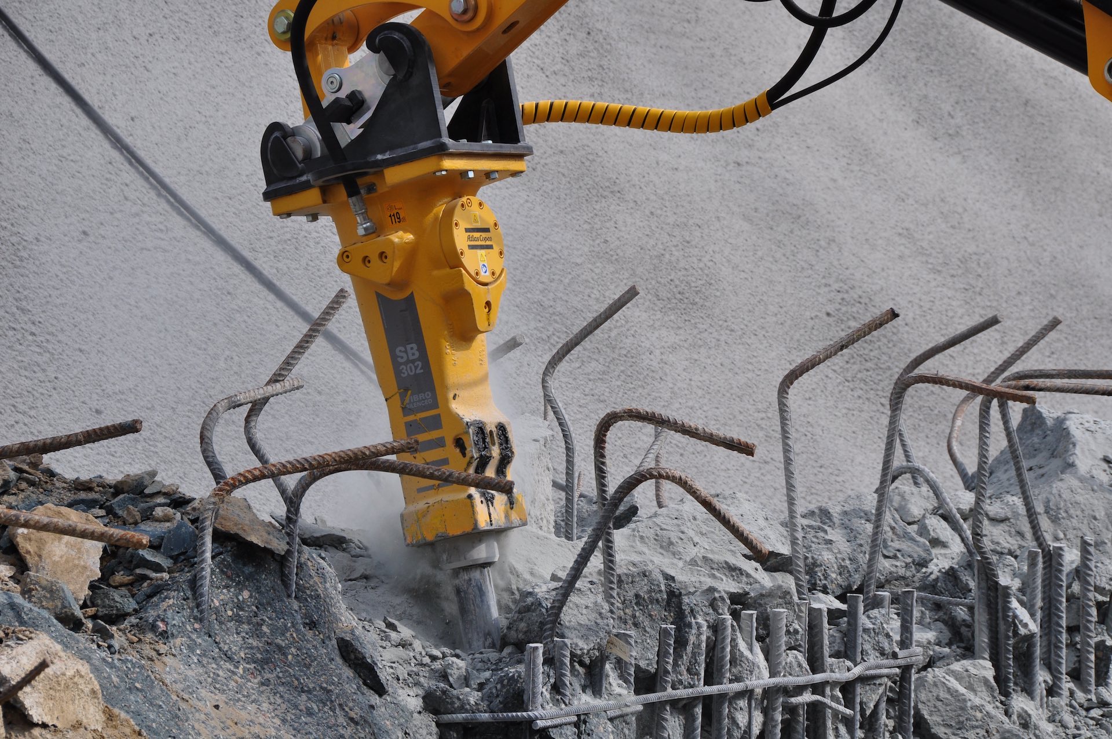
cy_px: 370
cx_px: 556
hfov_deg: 13.1
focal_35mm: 158
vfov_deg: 8.7
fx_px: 4859
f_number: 10
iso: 200
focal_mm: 105
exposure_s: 1/320
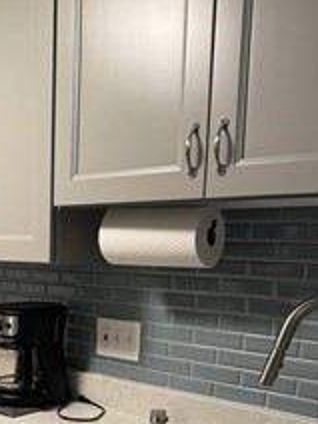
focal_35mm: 51
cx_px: 26
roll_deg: +0.8
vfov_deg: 36.3
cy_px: 336
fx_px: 625
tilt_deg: -9.7
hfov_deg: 27.4
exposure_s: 1/60
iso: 400
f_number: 1.78
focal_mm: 6.76
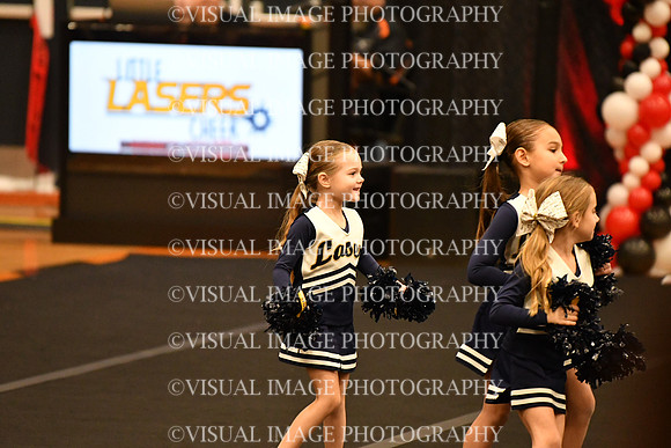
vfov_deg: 4.6
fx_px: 5593
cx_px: 336
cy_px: 224
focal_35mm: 300
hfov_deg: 6.9
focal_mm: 200
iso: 5000
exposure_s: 1/800
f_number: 2.8
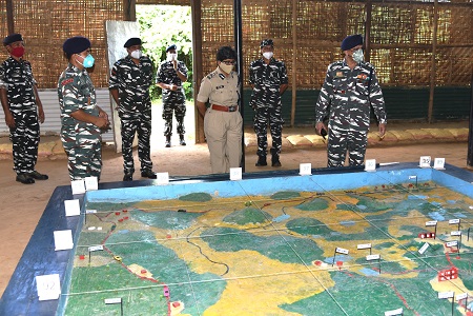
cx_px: 236
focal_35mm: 38
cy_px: 158
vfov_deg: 35.1
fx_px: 499
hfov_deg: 50.7
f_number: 4
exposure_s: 1/60
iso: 400
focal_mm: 38
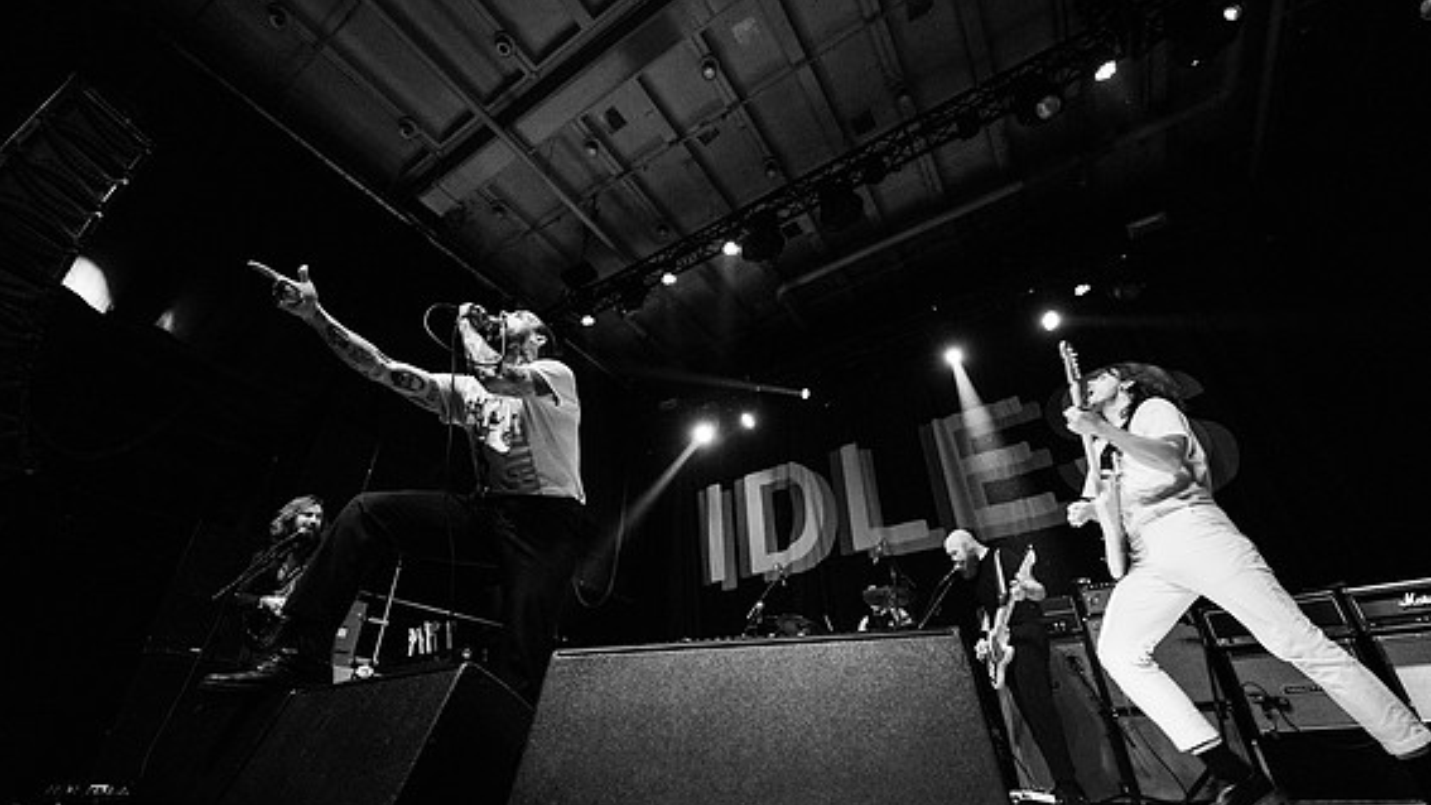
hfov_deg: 103.0
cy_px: 438
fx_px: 569
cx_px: 707
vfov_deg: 70.4
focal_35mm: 15
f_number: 3.2
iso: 1600
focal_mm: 14
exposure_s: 1/200
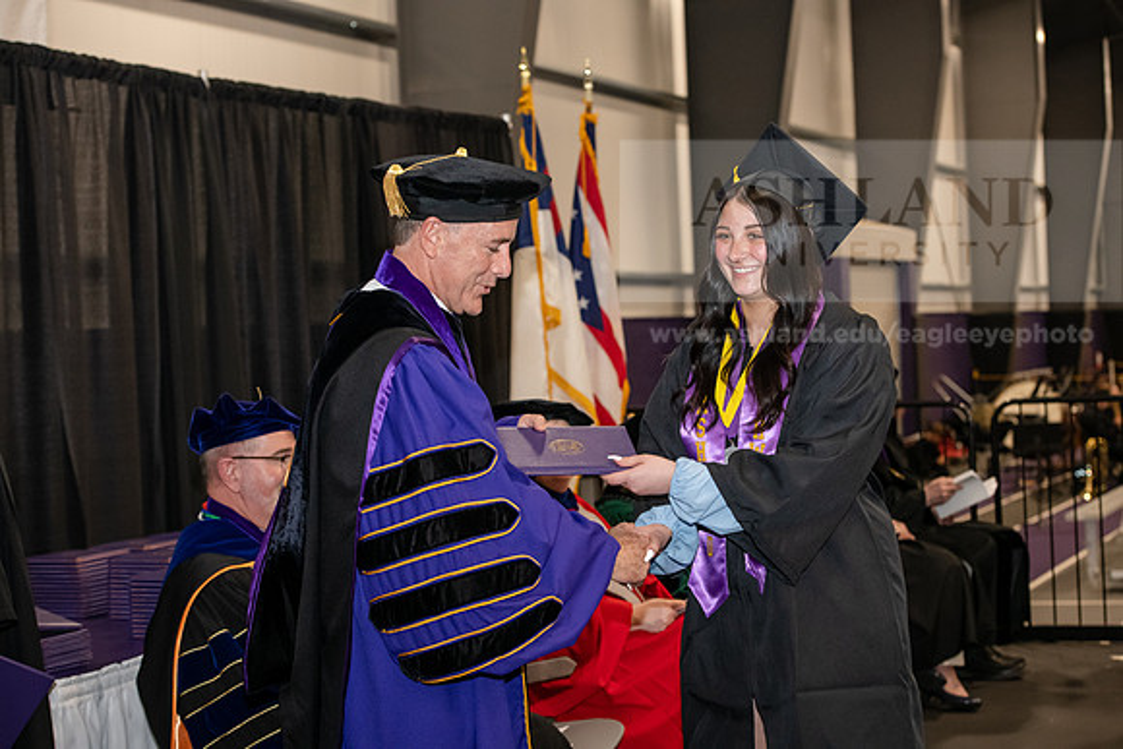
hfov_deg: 28.8
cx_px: 562
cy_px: 374
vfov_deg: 19.5
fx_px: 2184
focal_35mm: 70
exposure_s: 1/200
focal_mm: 70
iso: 2500
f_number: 5
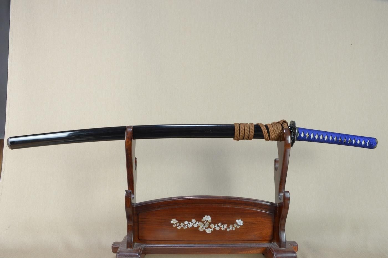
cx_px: 194
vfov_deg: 43.5
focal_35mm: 30
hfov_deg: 62.0
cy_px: 129
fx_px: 323
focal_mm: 20
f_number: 11
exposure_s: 1/2
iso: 400
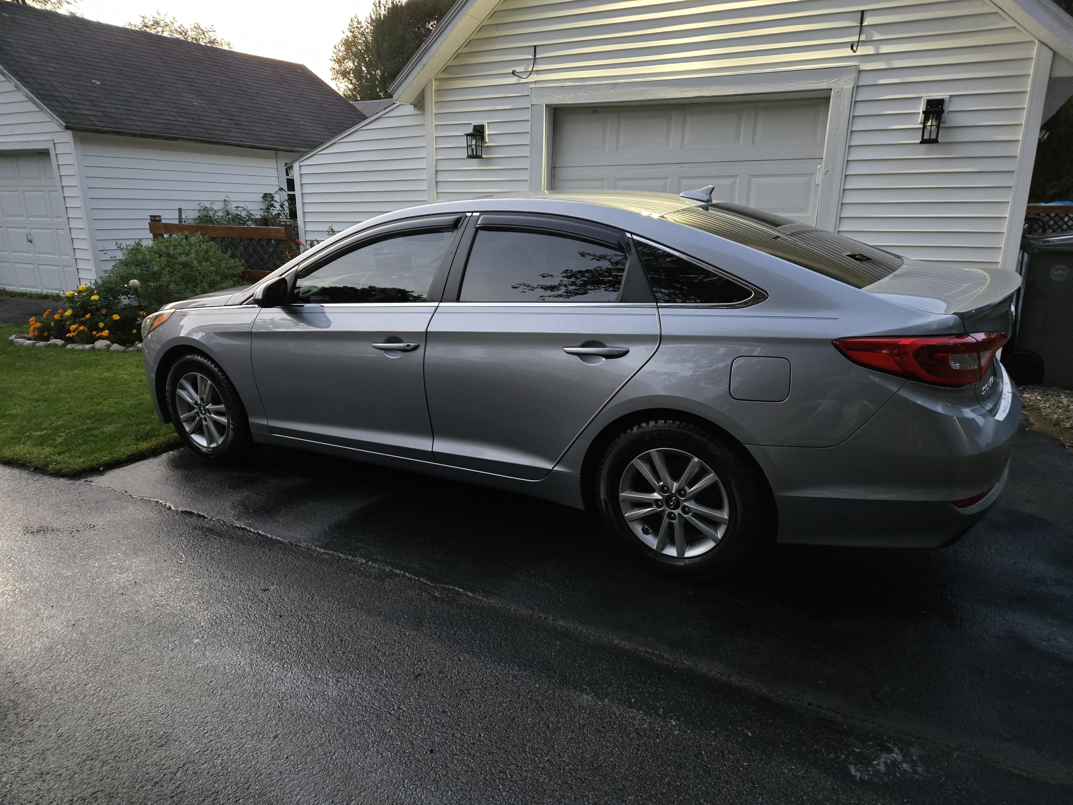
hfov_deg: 73.9
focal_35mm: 23
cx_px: 536
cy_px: 402
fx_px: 713
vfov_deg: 58.9
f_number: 1.8
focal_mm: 5.4
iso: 1250
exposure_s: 1/60
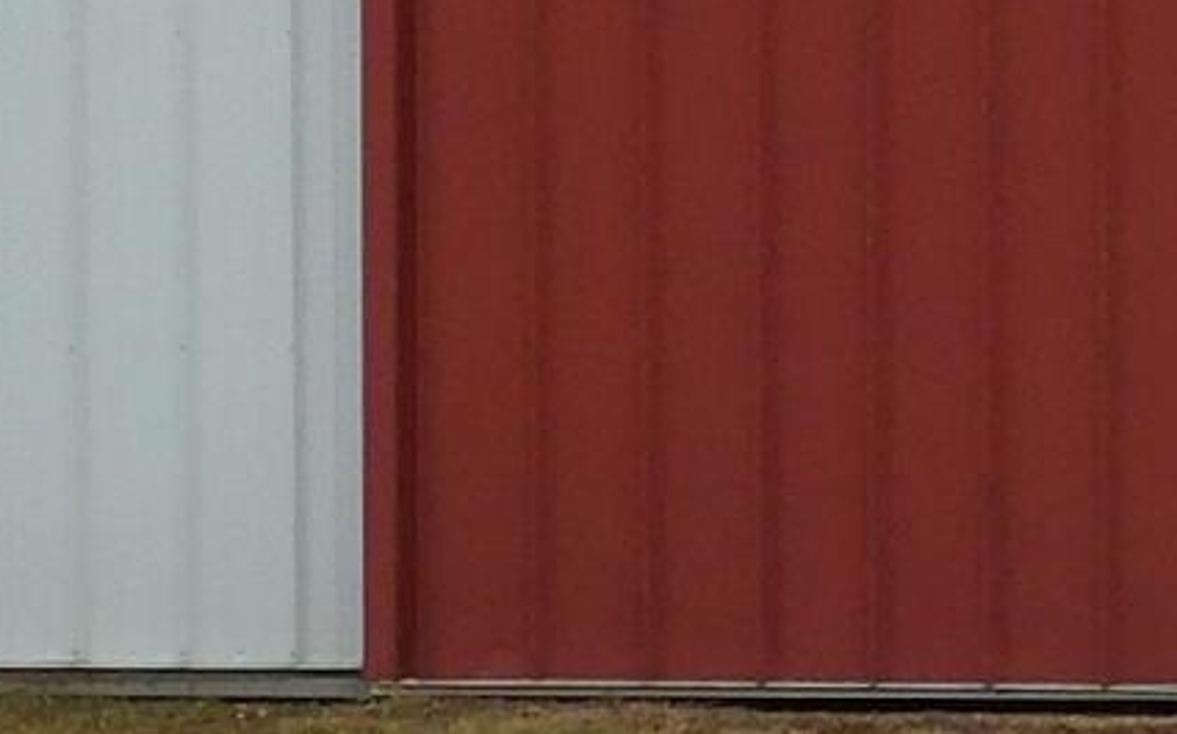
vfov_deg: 3.4
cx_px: 1698
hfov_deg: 5.5
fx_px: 12245
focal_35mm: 382
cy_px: -222
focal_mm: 9
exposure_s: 1/400
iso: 125
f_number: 3.8
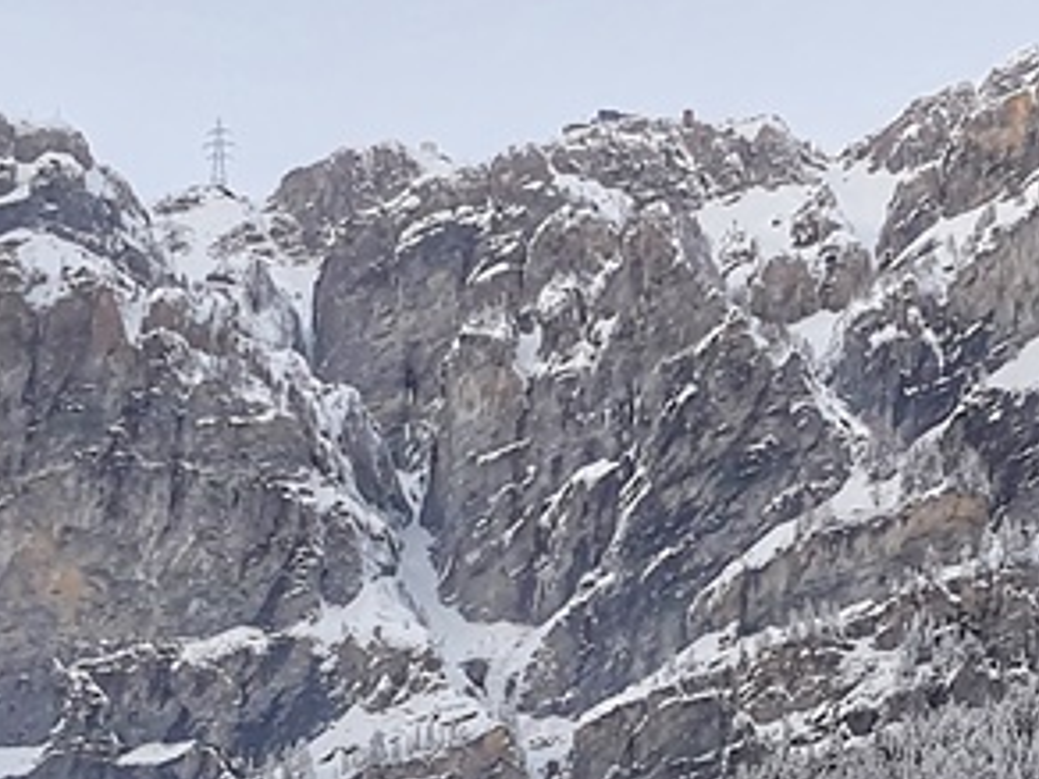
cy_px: 729
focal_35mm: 107
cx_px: 733
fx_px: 3212
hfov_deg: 18.3
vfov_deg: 13.7
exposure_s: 1/120
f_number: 1.7
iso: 200
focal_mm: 4.32
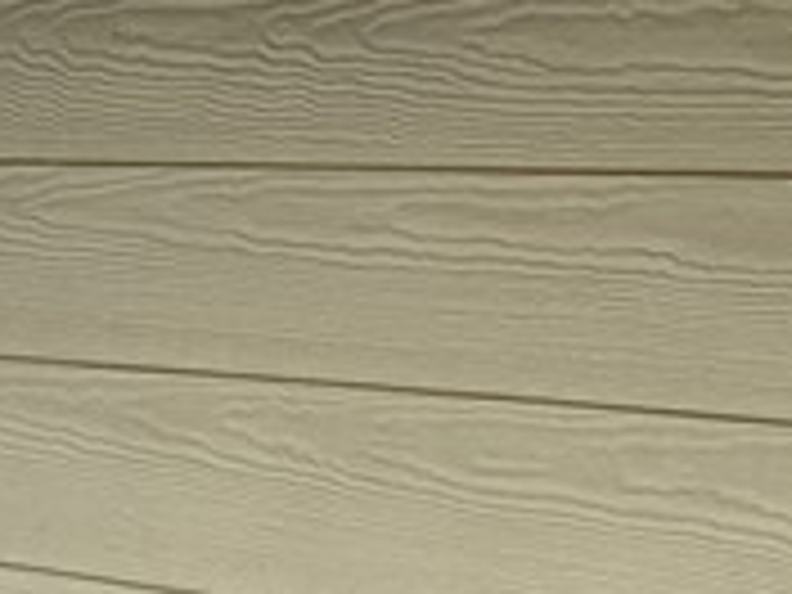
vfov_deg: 9.4
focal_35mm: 140
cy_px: 1462
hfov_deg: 13.1
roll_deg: -0.2
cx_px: -508
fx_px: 3203
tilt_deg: -16.4
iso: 80
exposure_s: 1/822
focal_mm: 6.76
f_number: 1.78
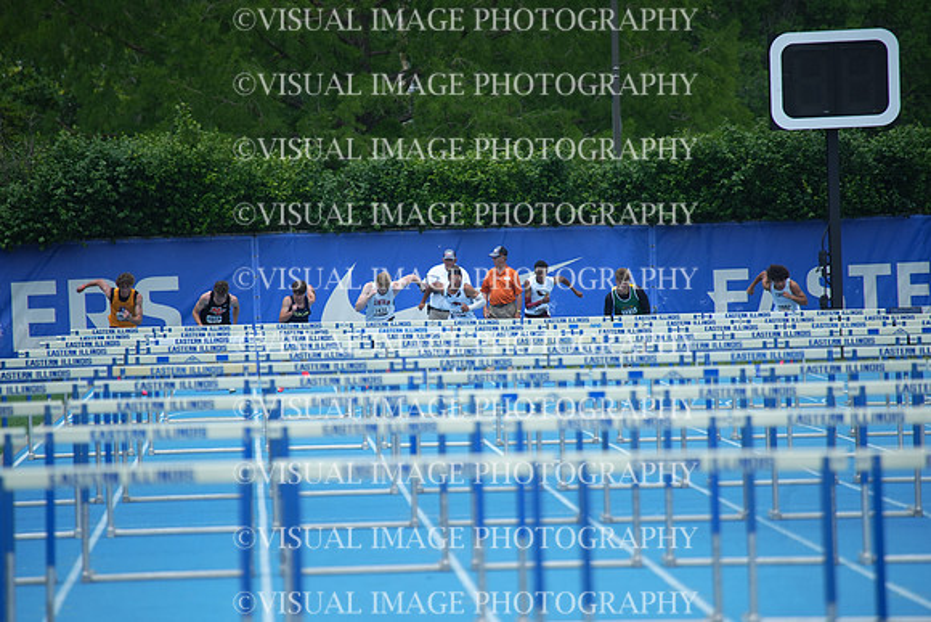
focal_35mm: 400
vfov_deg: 3.4
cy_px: 311
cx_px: 466
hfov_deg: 5.2
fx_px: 10346
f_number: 5.6
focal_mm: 400
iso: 400
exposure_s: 1/1250
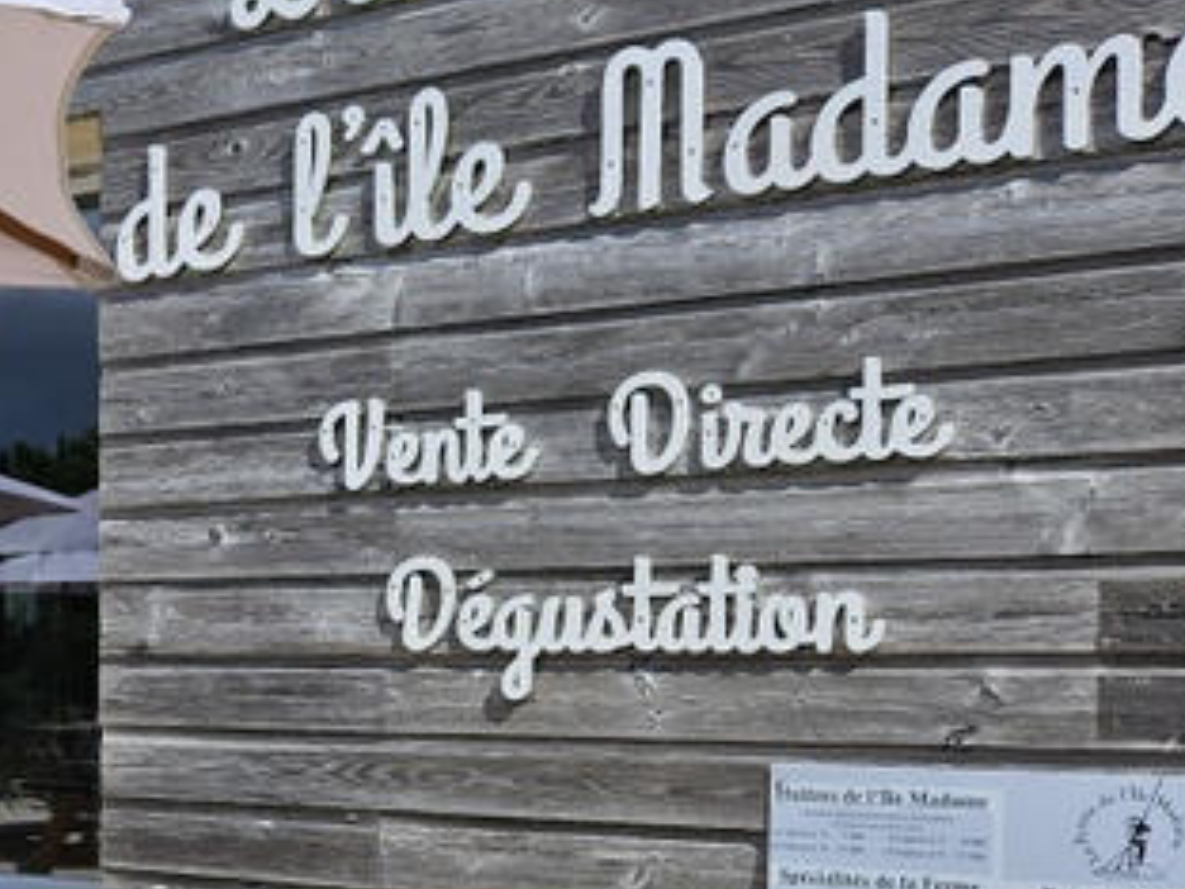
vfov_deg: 24.4
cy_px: 718
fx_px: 2020
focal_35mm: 59
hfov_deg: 29.2
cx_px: -156
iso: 25
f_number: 1.8
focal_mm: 5.4
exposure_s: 1/2686
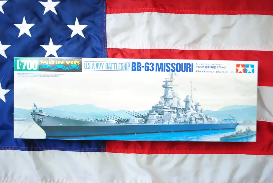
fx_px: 330
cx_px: 136
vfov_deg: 30.9
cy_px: 92
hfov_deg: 44.9
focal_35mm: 44
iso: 200
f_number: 9
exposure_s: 1/125
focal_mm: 29
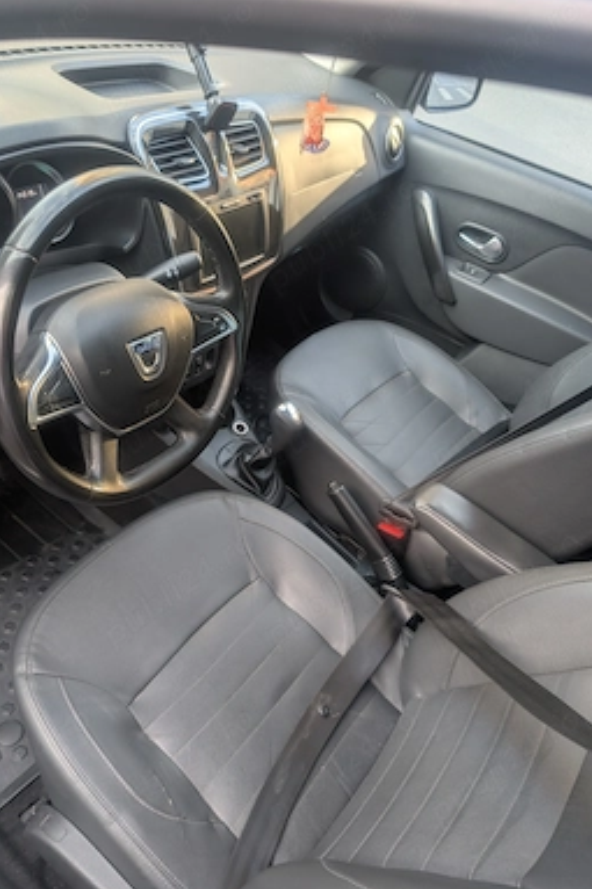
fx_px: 642
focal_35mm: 26
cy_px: 448
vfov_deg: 69.4
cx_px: 260
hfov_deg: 49.4
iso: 22
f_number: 1.68
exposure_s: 1/23.8
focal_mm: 6.9
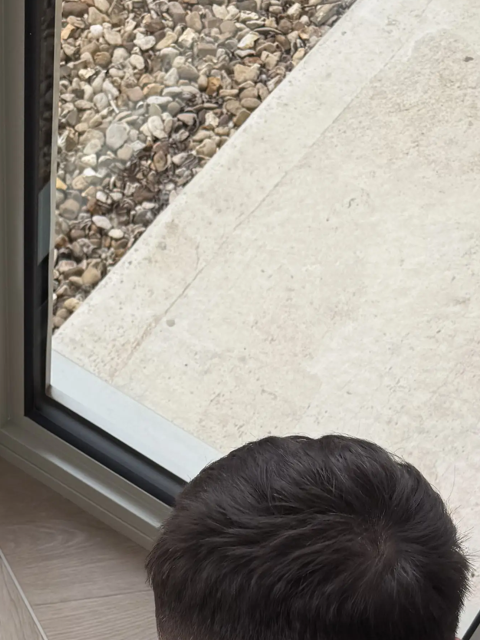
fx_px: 1424
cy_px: 775
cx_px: 116
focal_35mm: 77
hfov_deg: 19.0
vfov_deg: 23.1
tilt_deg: -70.3
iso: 80
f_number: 1.78
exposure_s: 1/473
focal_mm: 6.76
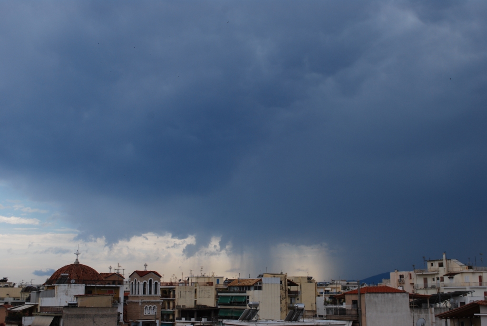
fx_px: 609
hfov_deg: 43.6
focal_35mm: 45
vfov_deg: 29.9
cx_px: 244
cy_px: 163
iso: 100
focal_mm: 30
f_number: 7.1
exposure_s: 1/200
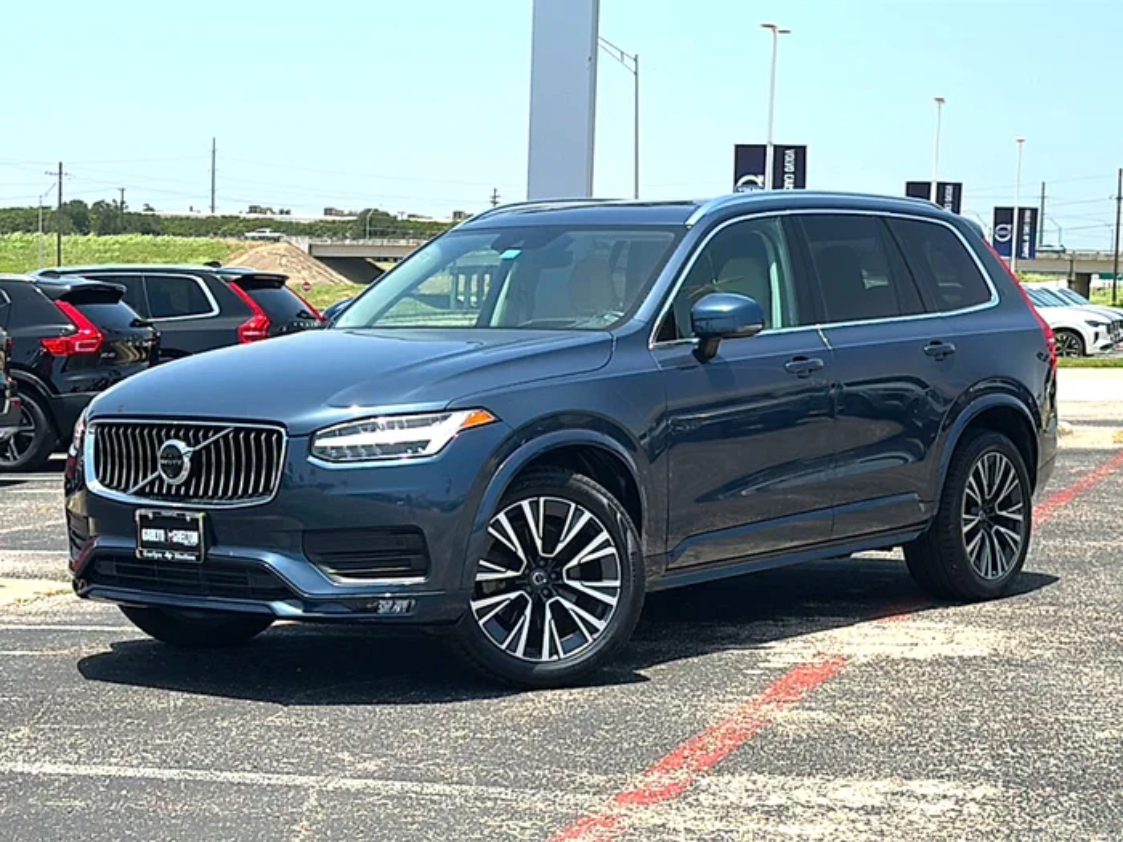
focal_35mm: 61
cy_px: 421
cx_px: 562
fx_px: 1979
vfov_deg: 24.0
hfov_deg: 31.7
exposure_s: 1/3175
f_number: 1.78
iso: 64
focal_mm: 6.86
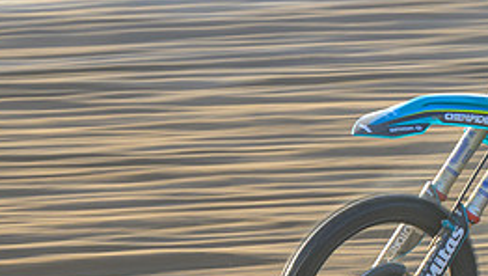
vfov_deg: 2.7
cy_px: 98
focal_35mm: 446
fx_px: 5777
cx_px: 393
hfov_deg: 4.8
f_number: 8
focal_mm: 104
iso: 220
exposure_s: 1/160
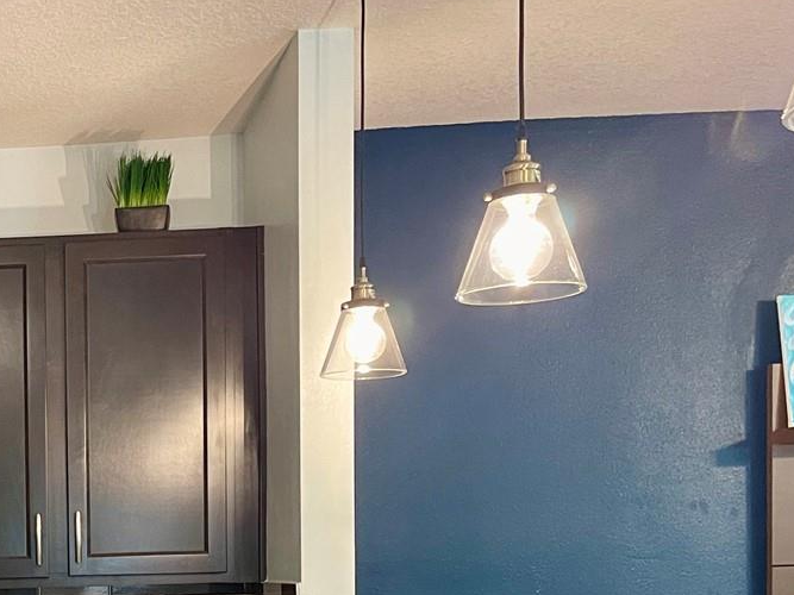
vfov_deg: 23.2
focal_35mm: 60
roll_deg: +1.6
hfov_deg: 29.0
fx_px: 1376
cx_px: -88
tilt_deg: -3.0
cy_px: 627
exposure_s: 1/40
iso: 500
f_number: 1.6
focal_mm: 5.1
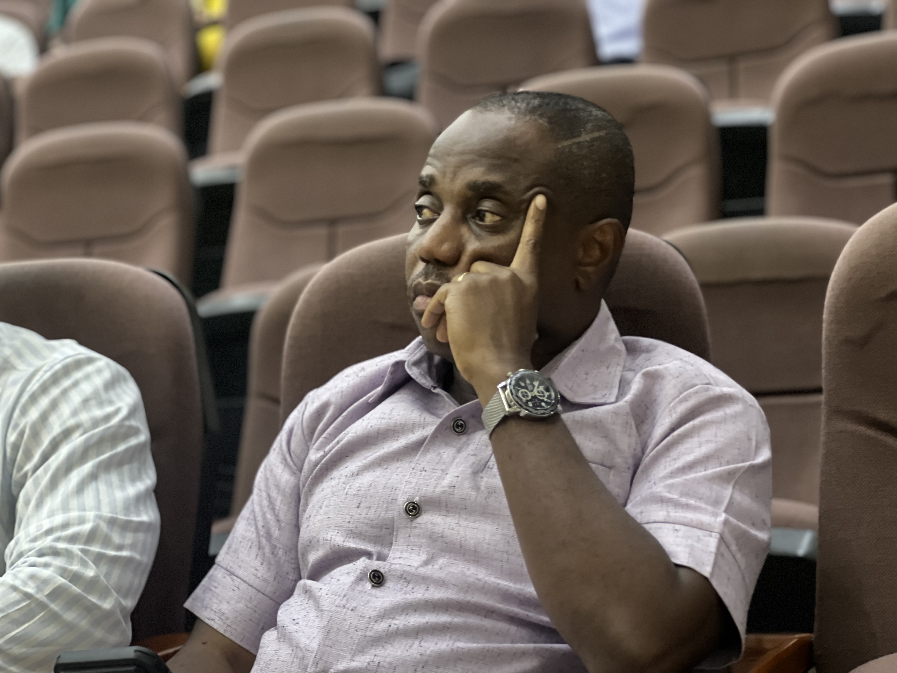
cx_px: 448
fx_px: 1995
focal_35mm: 77
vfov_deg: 19.1
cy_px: 336
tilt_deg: -2.9
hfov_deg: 25.3
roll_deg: +3.8
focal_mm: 9
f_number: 2.8
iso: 800
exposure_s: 1/15
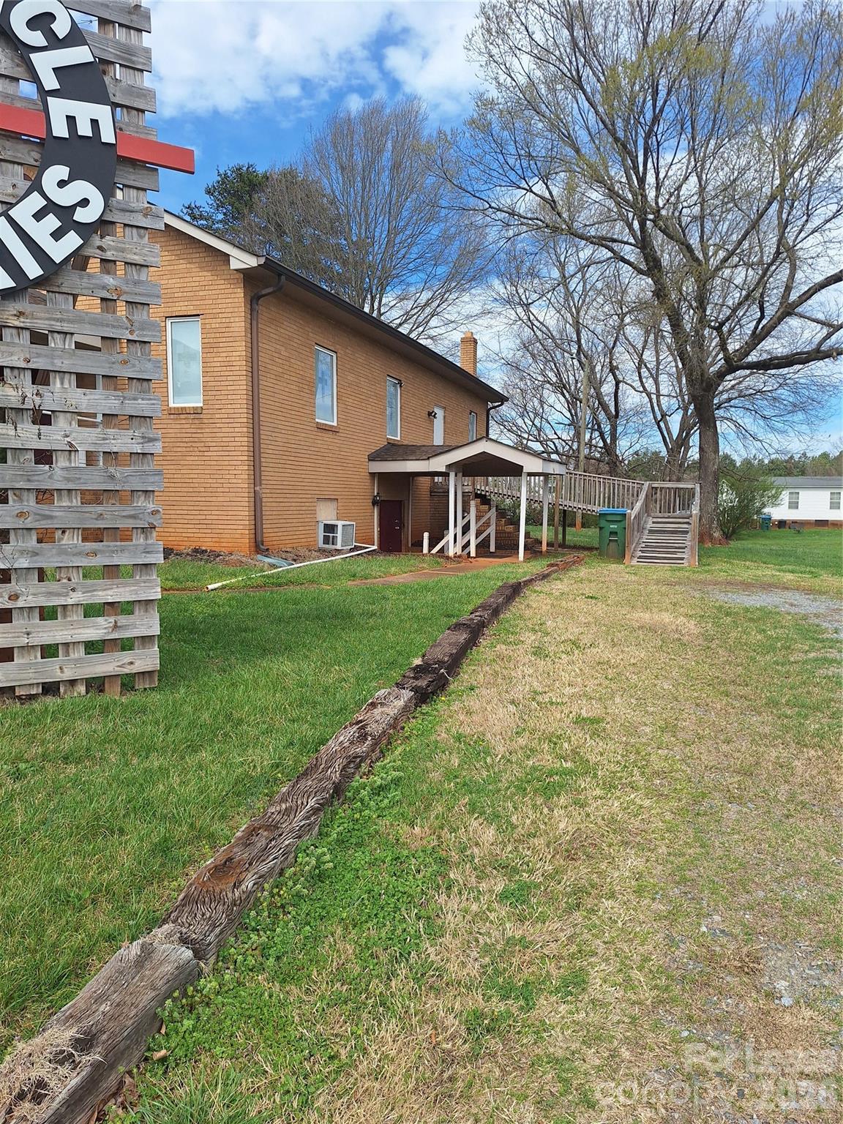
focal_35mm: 23
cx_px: 422
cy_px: 562
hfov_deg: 58.9
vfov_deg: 73.9
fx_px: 747
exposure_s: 1/2299
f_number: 1.8
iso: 40
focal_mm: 5.54
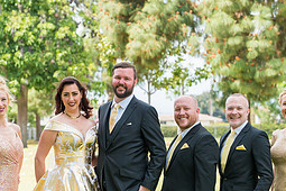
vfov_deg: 8.6
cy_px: 166
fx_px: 1263
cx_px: 85
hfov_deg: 12.9
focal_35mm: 159
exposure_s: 1/2000
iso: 500
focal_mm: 70
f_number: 4
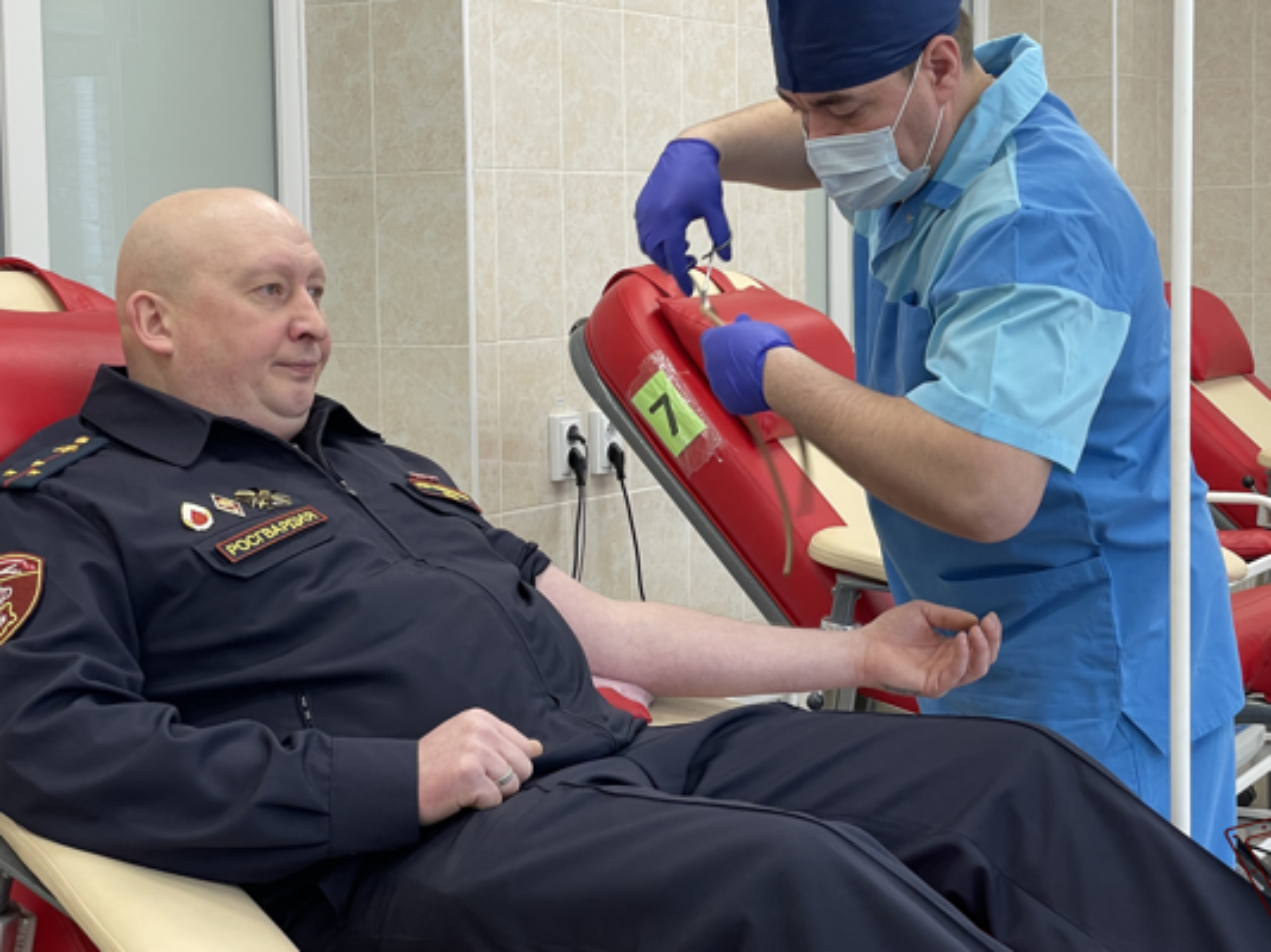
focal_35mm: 65
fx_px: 2386
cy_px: 419
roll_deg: +1.2
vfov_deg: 22.6
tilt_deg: -2.9
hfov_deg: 29.8
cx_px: 611
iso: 64
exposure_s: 1/100
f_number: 2
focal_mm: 6
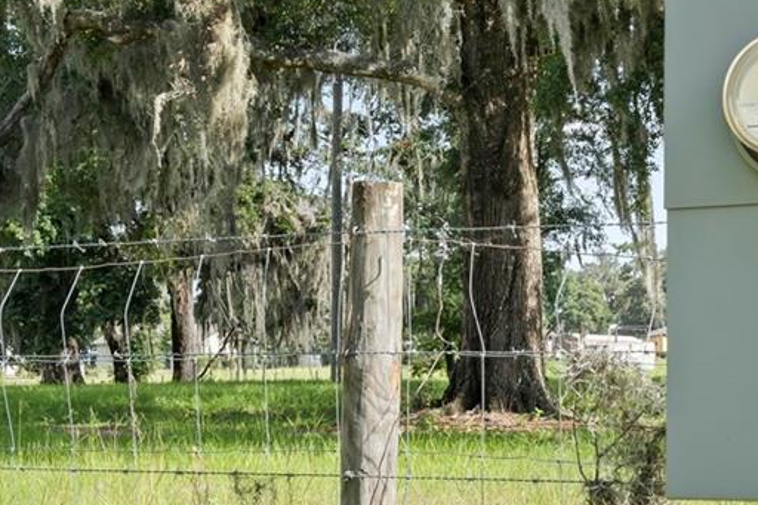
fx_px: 2105
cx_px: 537
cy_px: 369
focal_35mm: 100
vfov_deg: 13.6
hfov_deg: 20.3
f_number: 11
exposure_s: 1/80
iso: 100
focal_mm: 32
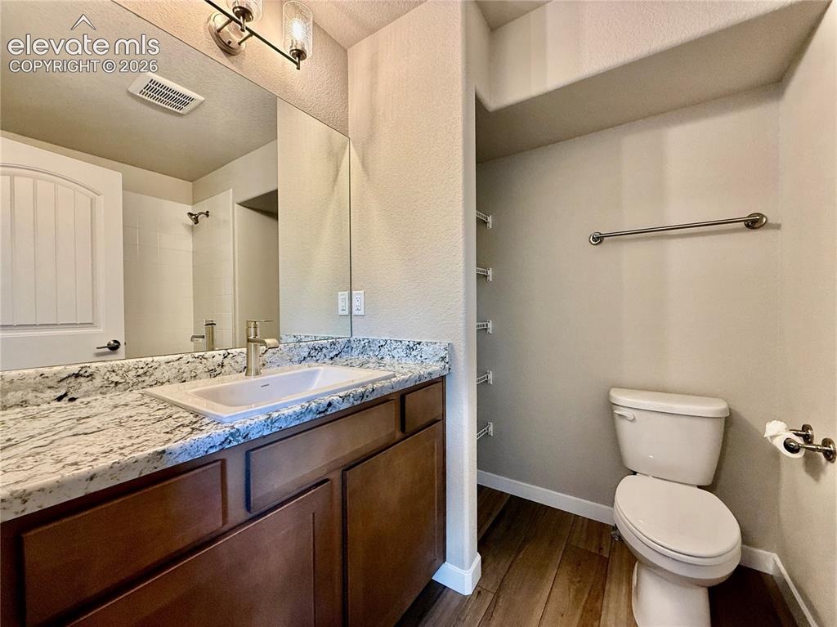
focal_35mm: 14
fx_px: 338
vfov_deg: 85.6
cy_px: 314
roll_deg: +0.8
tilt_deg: +0.2
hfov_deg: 102.1
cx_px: 418
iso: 250
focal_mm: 2.22
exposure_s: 1/120
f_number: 2.2
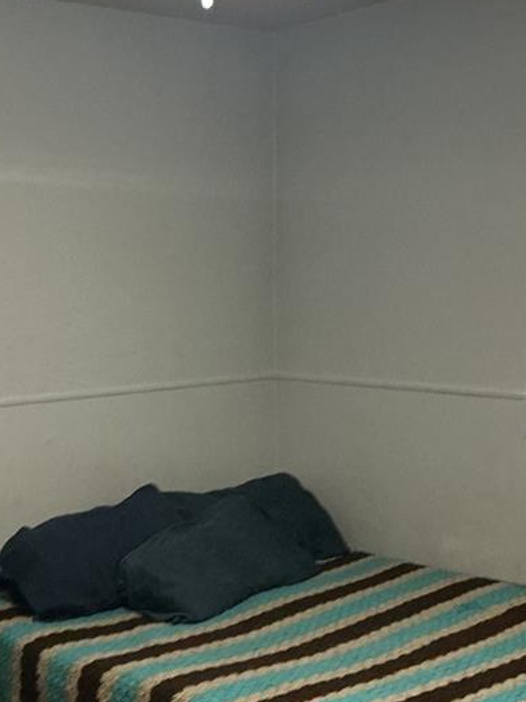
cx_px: 220
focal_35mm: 66
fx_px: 1338
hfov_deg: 22.2
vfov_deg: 29.4
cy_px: 402
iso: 250
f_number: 1.8
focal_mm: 3
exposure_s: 1/40
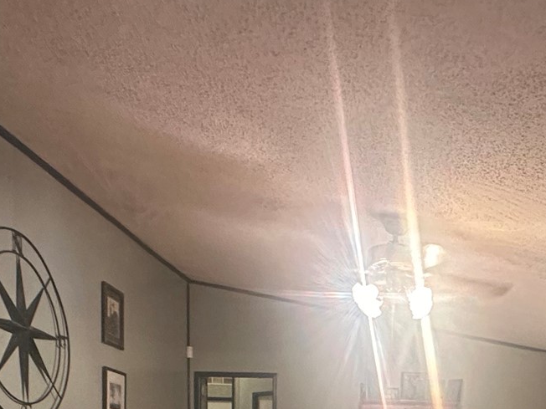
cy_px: 511
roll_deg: -1.7
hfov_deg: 41.9
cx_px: 398
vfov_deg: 28.0
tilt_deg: -5.3
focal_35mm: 44
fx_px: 694
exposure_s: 1/60
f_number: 2.2
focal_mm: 2.22
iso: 640
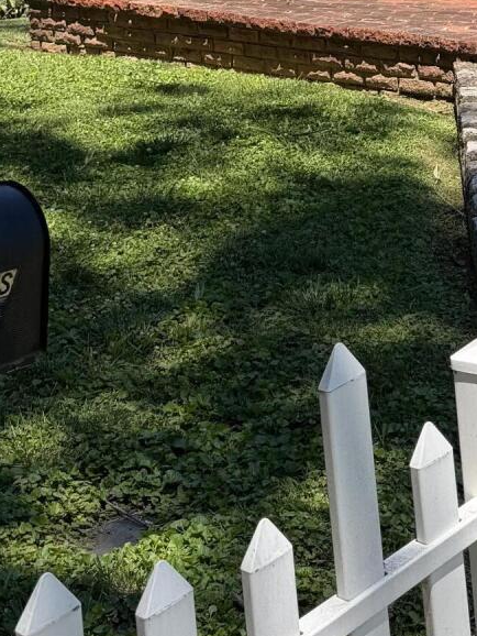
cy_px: -210
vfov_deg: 21.2
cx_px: 468
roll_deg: -0.8
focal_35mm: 83
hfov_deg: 17.4
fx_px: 1524
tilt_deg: -1.5
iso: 80
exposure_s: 1/2110
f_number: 1.78
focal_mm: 6.76
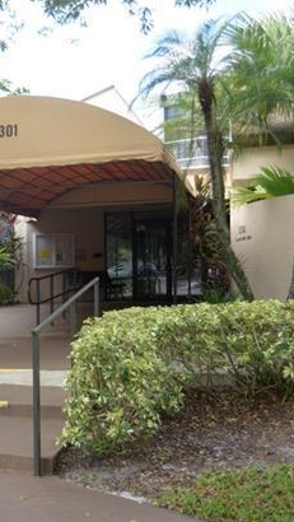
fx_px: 678
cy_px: 296
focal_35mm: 49
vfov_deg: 42.0
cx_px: -70
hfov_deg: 22.3
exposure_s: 1/80
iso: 64
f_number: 4.2
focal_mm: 24
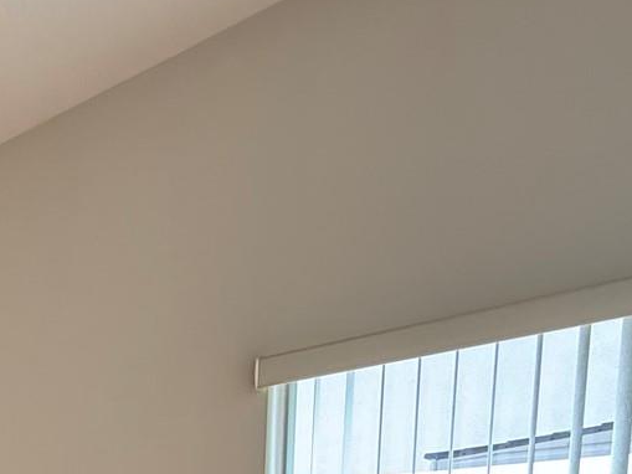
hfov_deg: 28.1
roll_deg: +1.9
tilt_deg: -4.7
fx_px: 804
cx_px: -319
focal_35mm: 44
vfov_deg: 26.1
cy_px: 673
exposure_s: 1/99
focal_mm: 2.22
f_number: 2.2
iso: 250
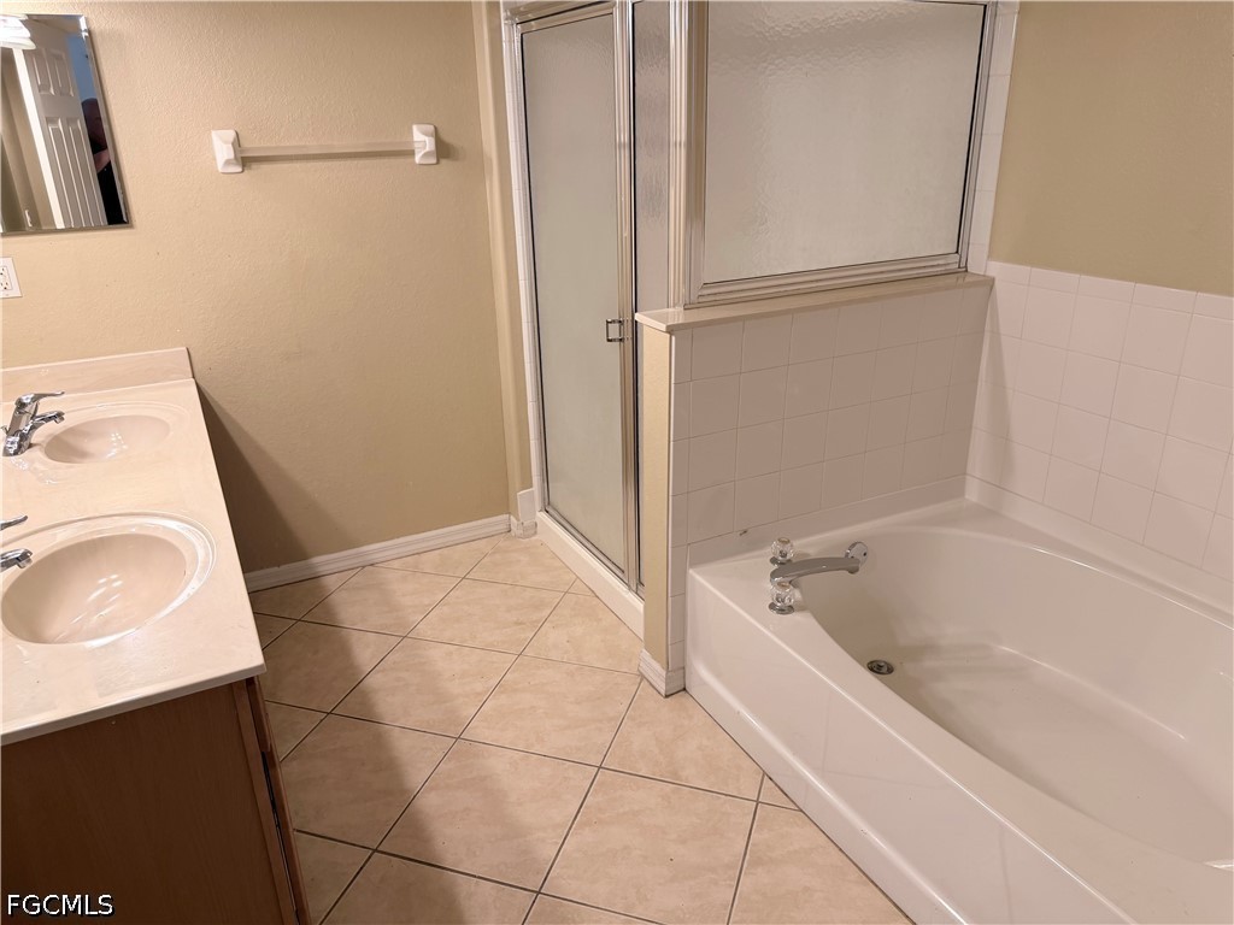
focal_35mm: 24
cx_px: 617
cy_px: 462
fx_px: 856
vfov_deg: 56.8
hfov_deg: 71.6
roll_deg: +2.1
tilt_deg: -20.6
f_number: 1.78
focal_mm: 6.76
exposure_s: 1/60
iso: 125
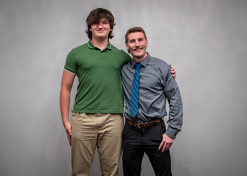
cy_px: 78
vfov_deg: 24.2
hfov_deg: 33.4
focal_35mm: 59
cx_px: 110
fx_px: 412
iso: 500
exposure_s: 1/320
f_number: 1.2
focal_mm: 50
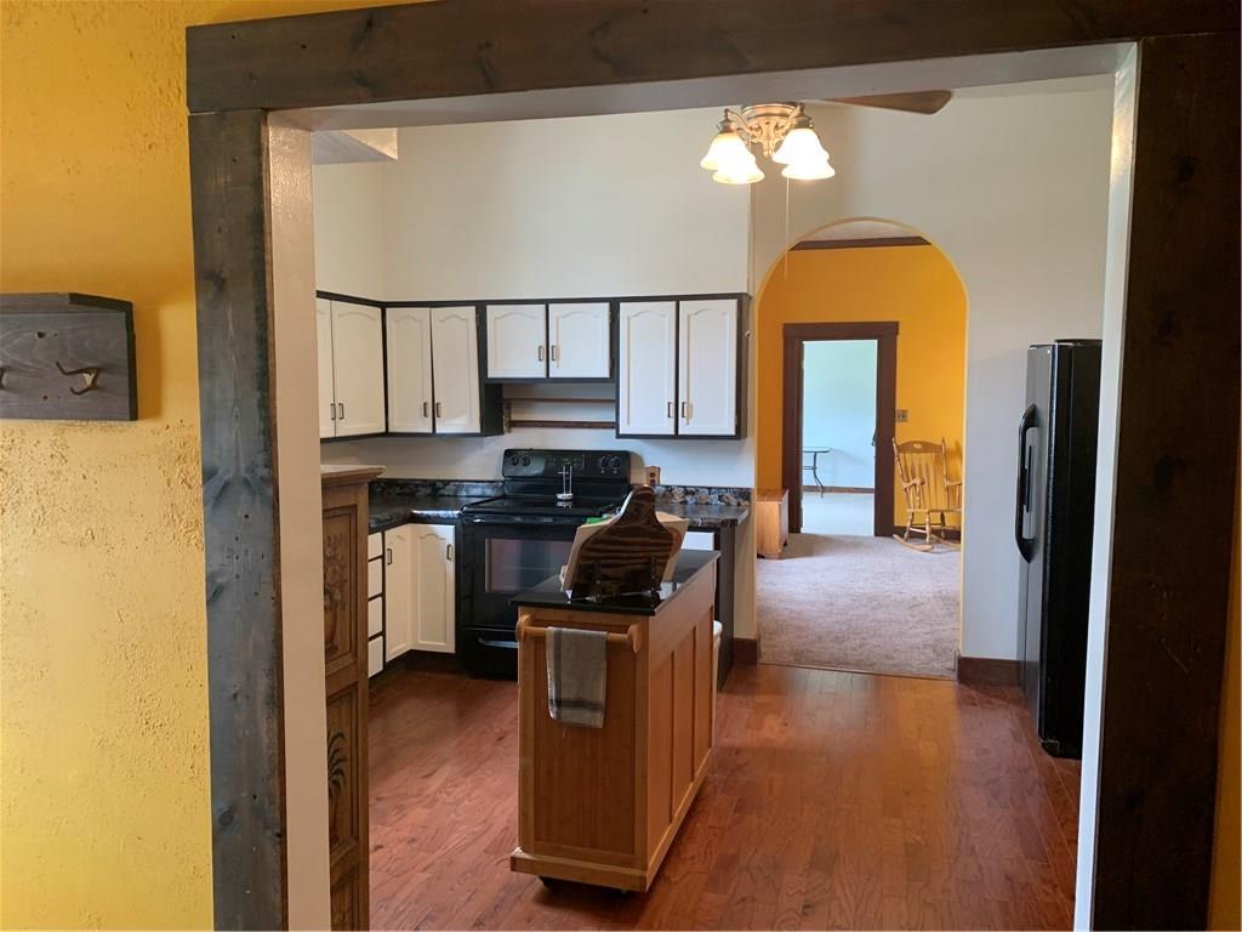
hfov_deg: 67.3
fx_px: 933
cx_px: 621
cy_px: 466
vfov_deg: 53.1
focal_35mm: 26
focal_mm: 4.25
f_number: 1.8
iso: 160
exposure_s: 1/60
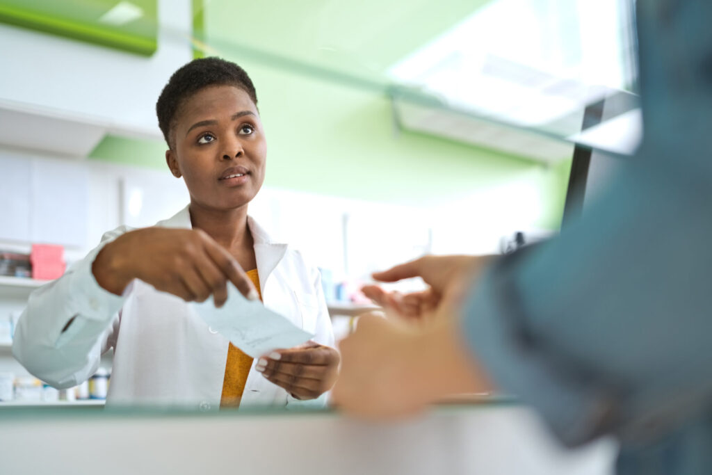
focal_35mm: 35
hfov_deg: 54.4
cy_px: 238
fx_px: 692
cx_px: 356
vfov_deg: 37.9
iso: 80
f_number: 1.8
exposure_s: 1/100
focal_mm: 35
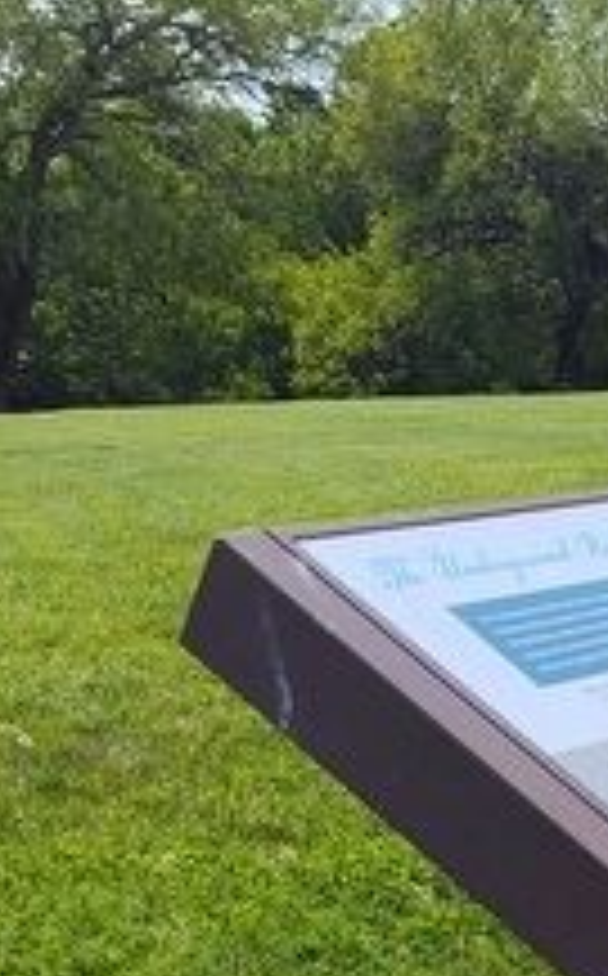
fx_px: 2394
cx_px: 824
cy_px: 1268
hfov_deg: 13.8
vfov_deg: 21.0
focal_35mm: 90
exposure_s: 1/1360
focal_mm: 5.56
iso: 100
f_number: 1.8
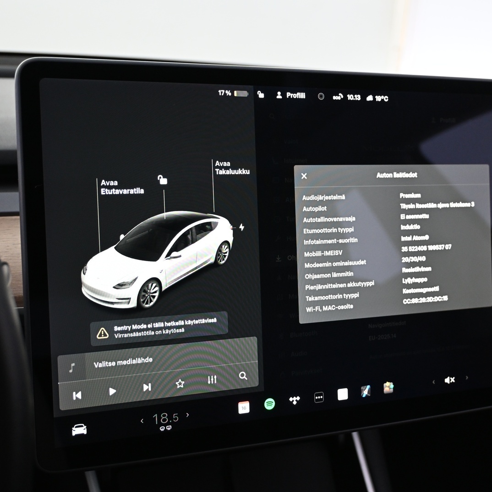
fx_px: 804
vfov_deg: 34.0
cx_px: 290
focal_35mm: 50
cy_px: 245
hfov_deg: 33.9
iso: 1100
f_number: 4.5
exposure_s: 1/30
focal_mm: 26
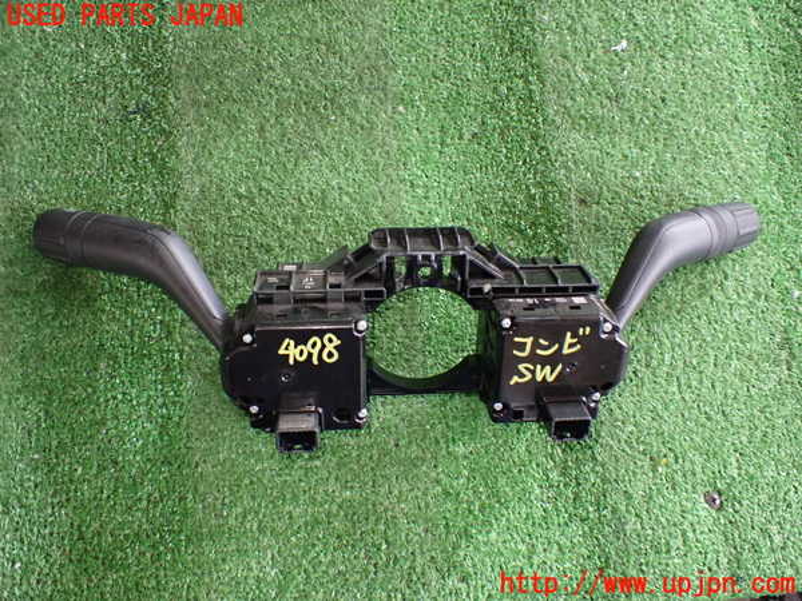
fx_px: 695
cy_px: 300
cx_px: 401
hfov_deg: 60.0
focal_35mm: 30
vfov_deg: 46.8
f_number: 2.3
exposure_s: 1/50
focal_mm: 5.4
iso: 800
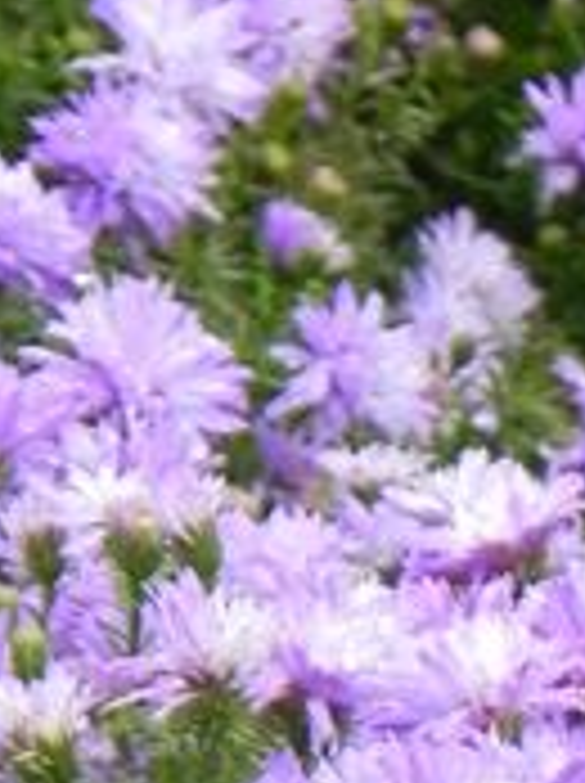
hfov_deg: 1.3
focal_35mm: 1137
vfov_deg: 1.7
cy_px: 1472
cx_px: 576
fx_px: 25683
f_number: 5
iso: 160
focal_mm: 44
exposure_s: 1/25
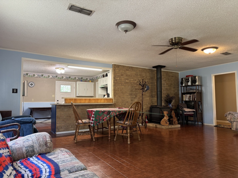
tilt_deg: +2.6
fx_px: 165
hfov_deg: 71.6
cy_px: 89
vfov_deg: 56.8
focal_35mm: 24
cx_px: 119
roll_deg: +0.7
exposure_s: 1/60
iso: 250
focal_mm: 6.76
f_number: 1.78
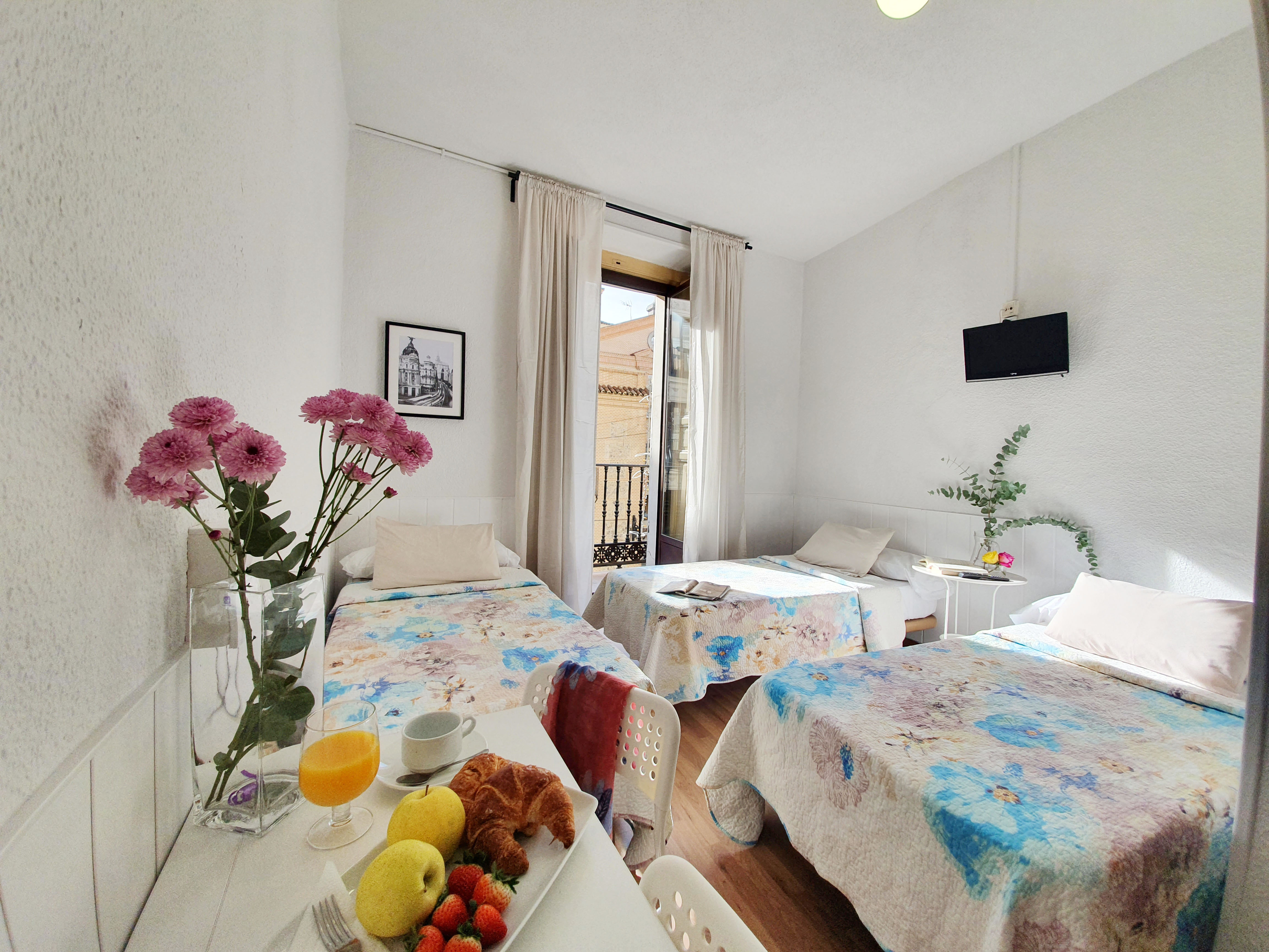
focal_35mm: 13
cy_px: 476
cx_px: 634
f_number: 2.2
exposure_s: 1/311
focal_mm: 1.8
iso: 50
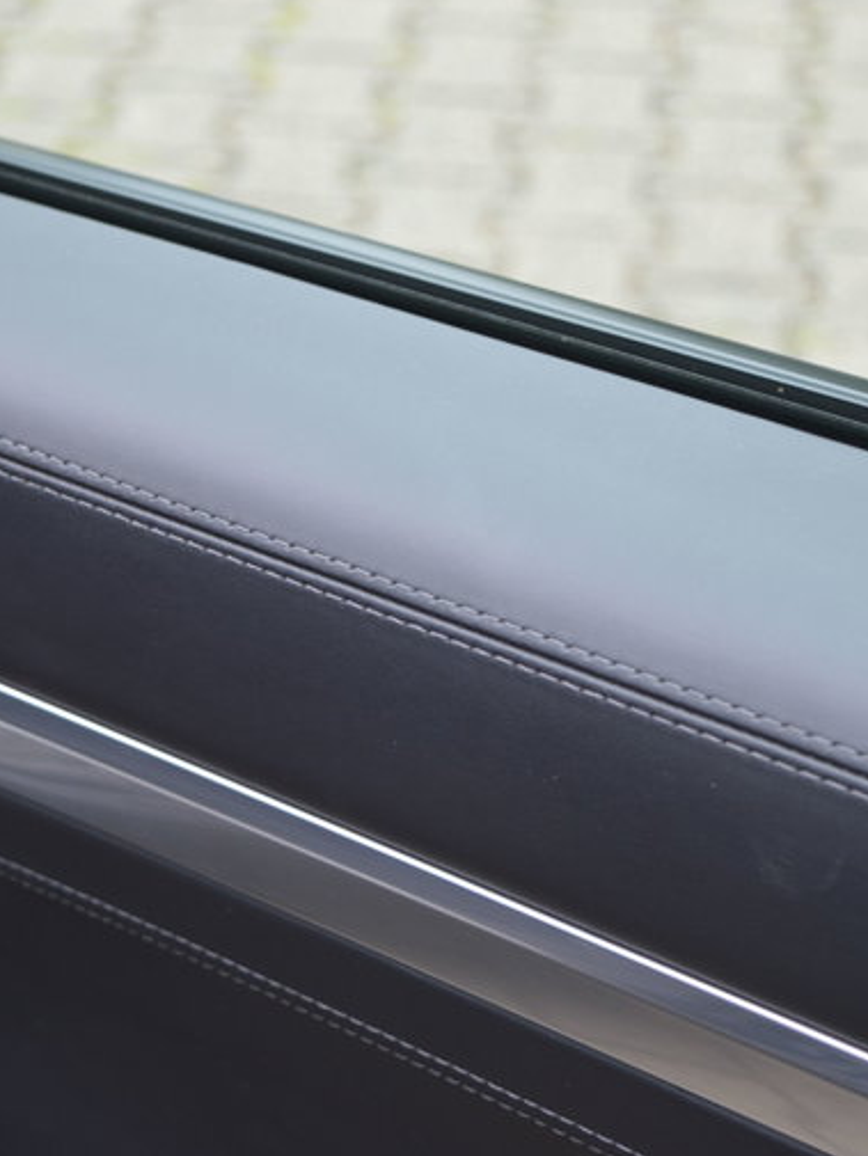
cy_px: 573
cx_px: 360
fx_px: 3075
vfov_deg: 21.3
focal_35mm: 92
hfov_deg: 16.1
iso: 200
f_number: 5.6
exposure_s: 1/125
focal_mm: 42
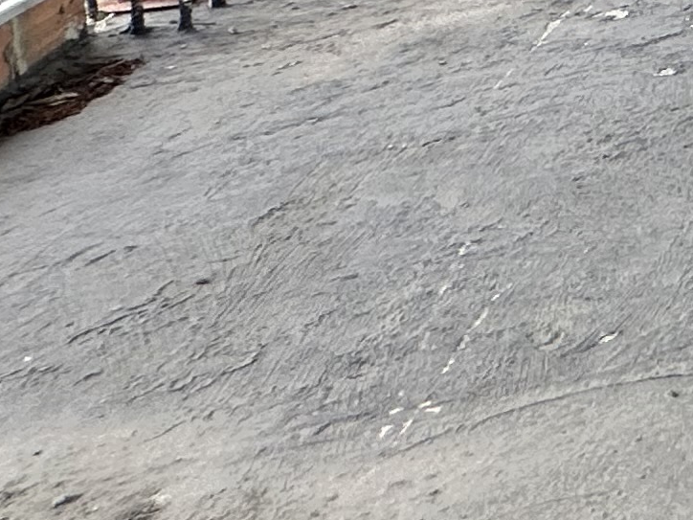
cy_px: -408
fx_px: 1562
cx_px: 1663
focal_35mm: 78
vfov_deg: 16.1
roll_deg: -0.4
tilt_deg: -5.8
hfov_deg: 15.0
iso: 40
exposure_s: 1/172
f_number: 2.2
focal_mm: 2.22
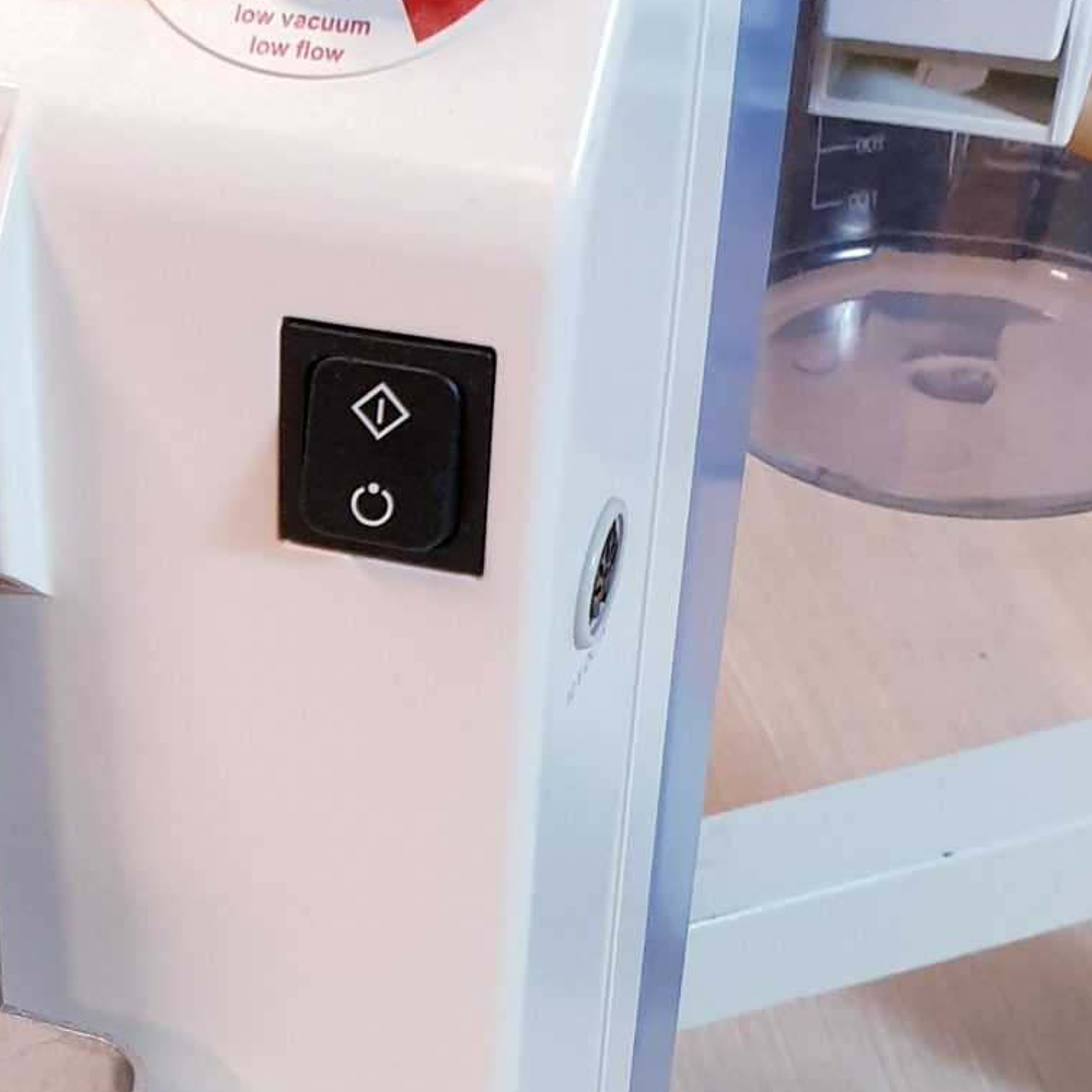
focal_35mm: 78
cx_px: -84
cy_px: 755
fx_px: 2784
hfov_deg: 21.2
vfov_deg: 22.1
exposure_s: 1/50
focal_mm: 4.3
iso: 200
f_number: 2.4
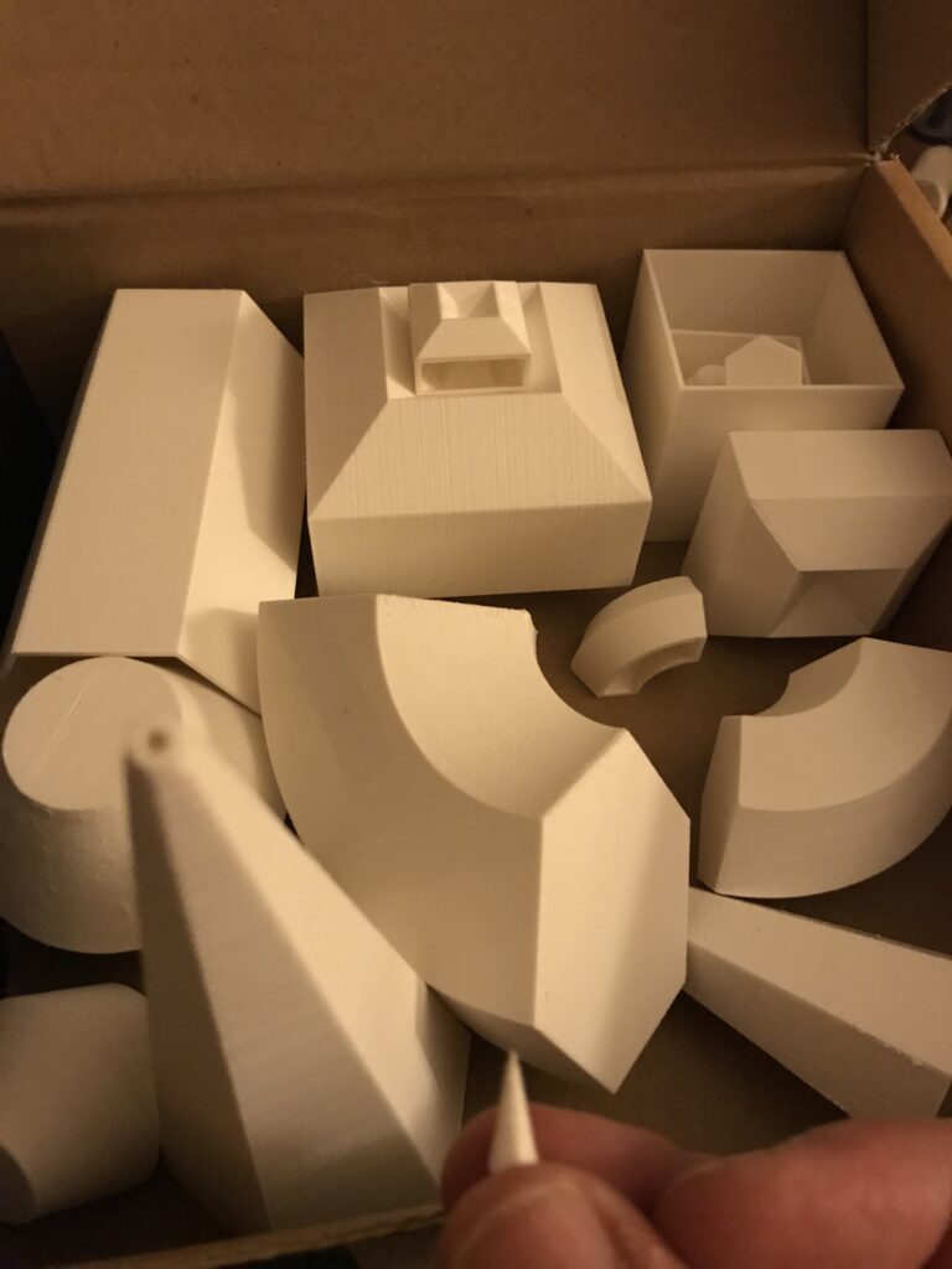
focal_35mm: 28
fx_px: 1027
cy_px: 634
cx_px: 476
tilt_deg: -54.7
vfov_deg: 63.4
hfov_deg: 49.7
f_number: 1.8
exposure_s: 1/5
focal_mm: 3.99
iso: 100
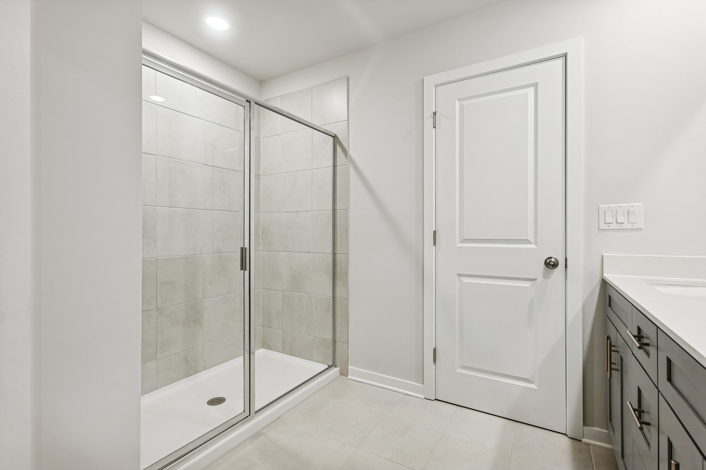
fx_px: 314
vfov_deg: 73.7
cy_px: 235
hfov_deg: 96.7
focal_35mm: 16
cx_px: 353
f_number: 8
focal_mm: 16
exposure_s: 1/6
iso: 400
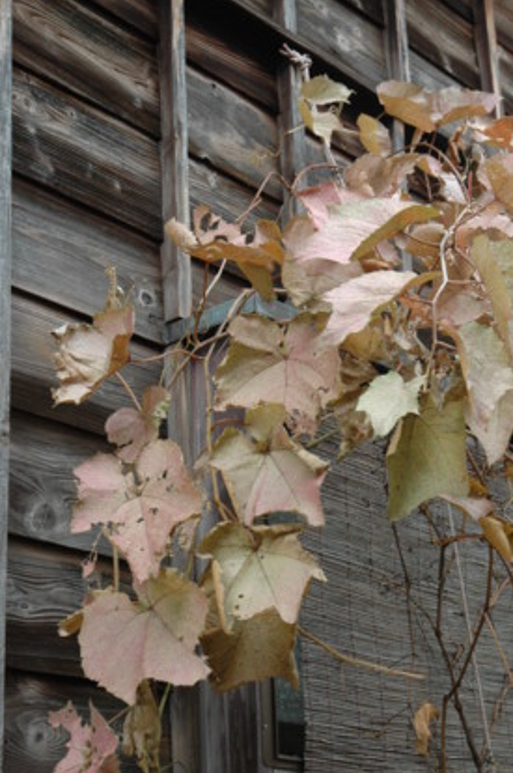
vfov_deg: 27.3
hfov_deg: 18.3
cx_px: 357
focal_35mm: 74
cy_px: 478
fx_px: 1586
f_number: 4.2
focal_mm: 34
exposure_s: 1/100
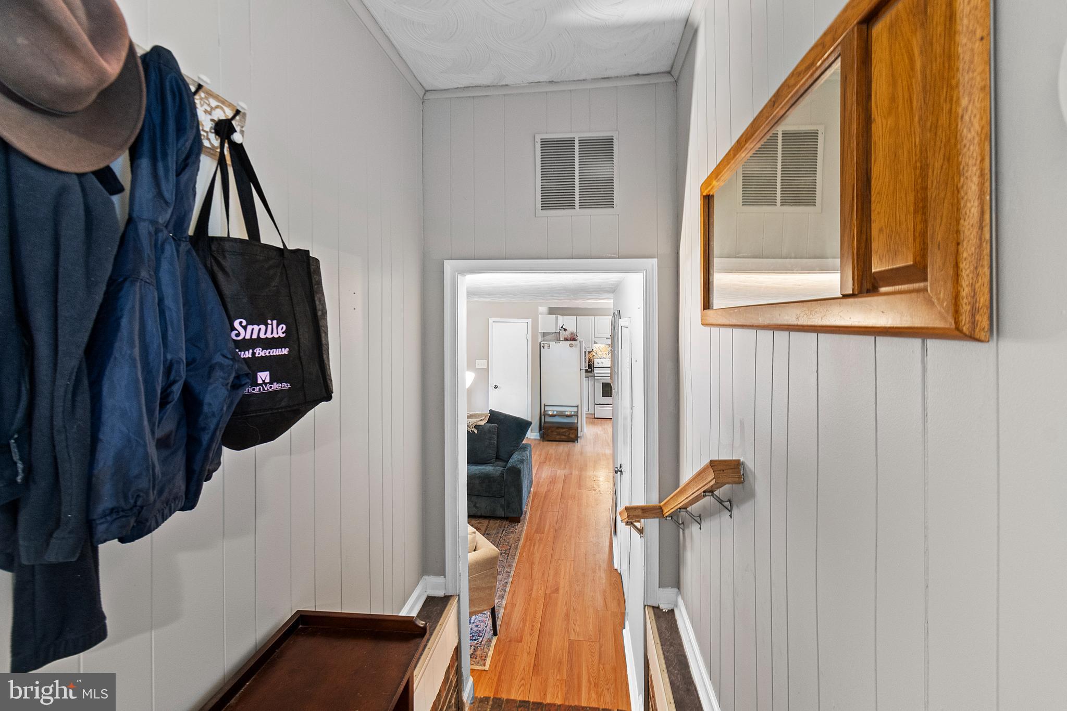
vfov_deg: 77.3
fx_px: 445
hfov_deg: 100.4
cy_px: 356
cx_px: 534
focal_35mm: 15
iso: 200
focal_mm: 10
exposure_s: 1.6
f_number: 8
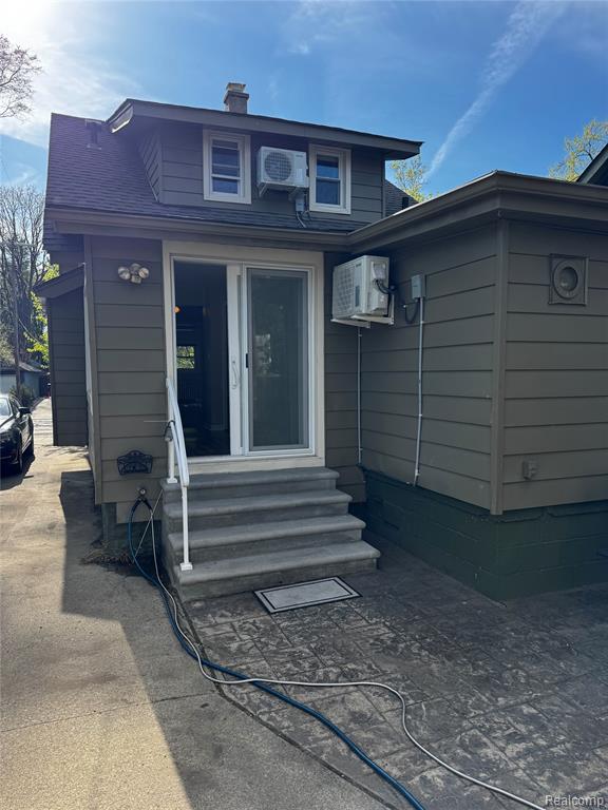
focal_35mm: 24
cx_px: 304
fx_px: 562
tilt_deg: -2.7
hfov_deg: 56.8
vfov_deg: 71.6
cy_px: 405
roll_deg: +0.0
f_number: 1.78
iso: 80
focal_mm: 6.76
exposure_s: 1/1721
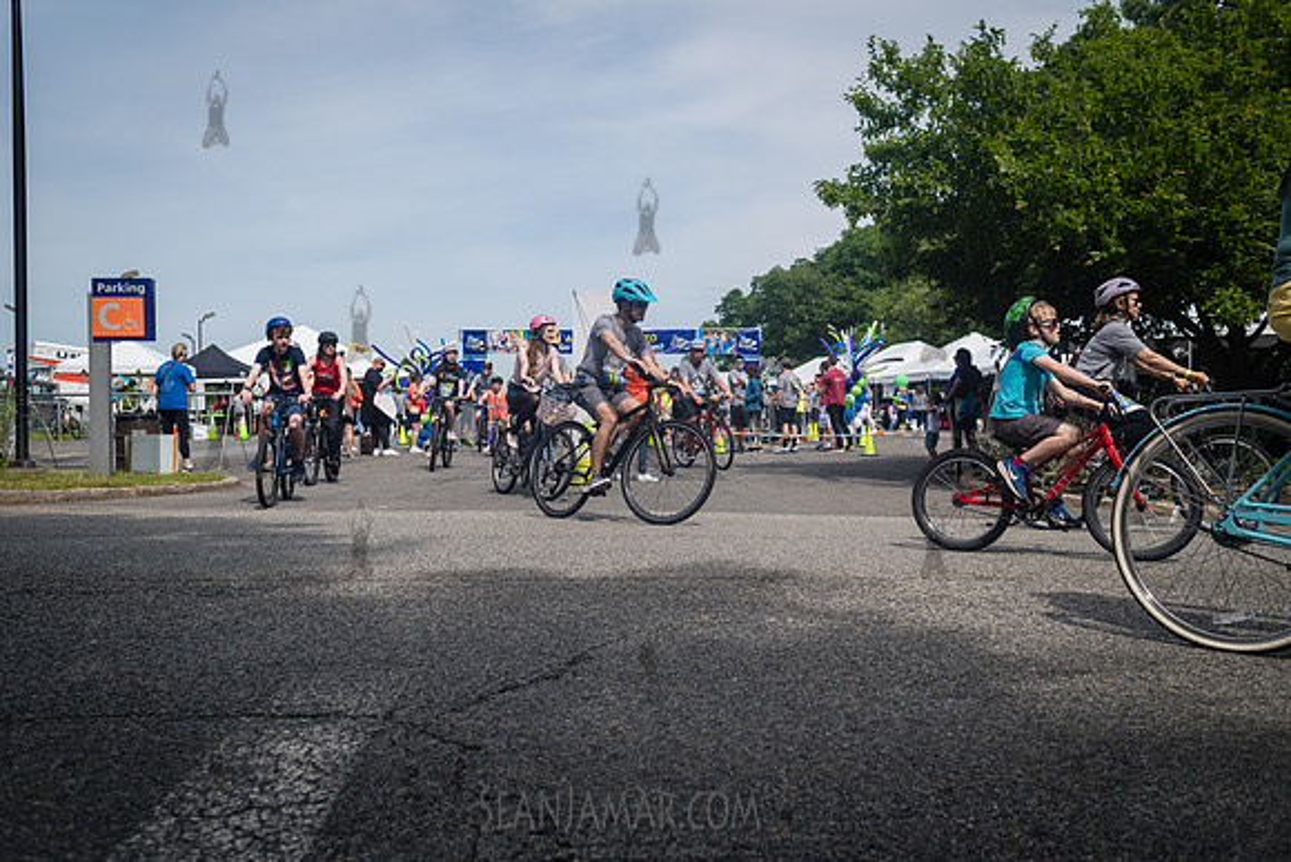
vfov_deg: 37.9
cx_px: 646
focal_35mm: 35
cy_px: 431
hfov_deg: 54.4
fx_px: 1255
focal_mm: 35
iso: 200
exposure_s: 1/2000
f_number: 4.5
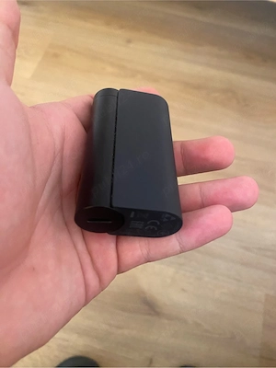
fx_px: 266
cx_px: 138
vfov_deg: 69.4
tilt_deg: -65.7
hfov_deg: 54.9
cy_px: 184
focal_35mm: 25
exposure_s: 1/40
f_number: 1.8
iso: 500
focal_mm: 4.25
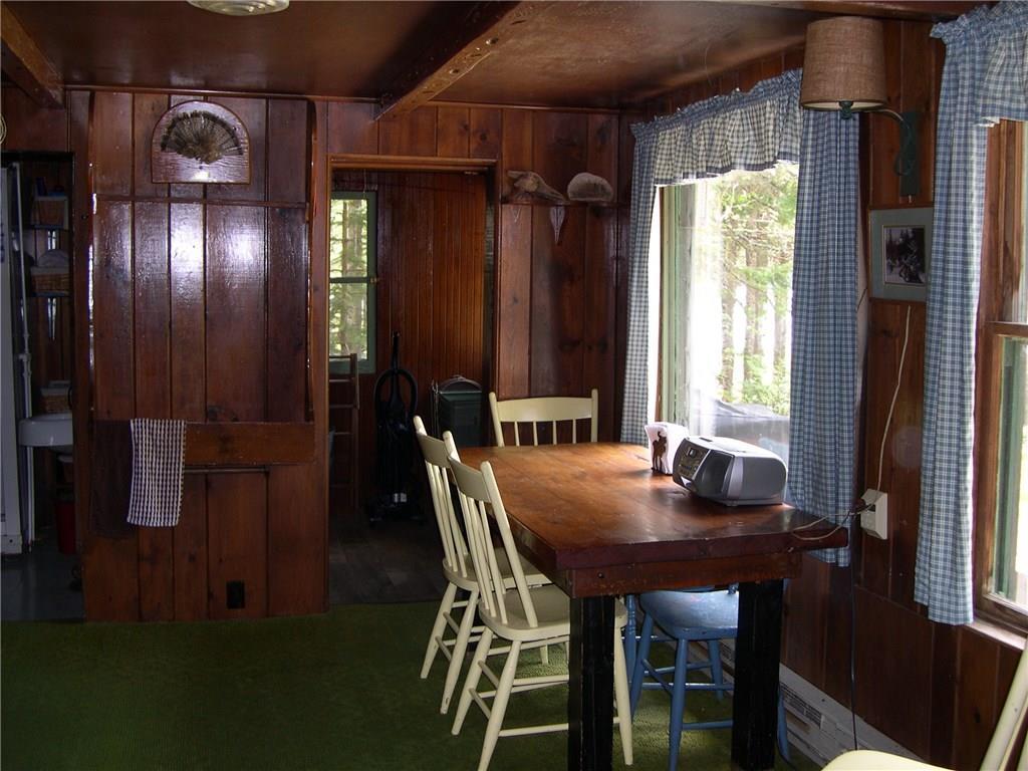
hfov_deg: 49.0
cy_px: 386
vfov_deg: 37.7
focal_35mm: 38
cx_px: 514
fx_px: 1128
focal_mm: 8
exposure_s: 1/30
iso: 100
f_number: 2.8
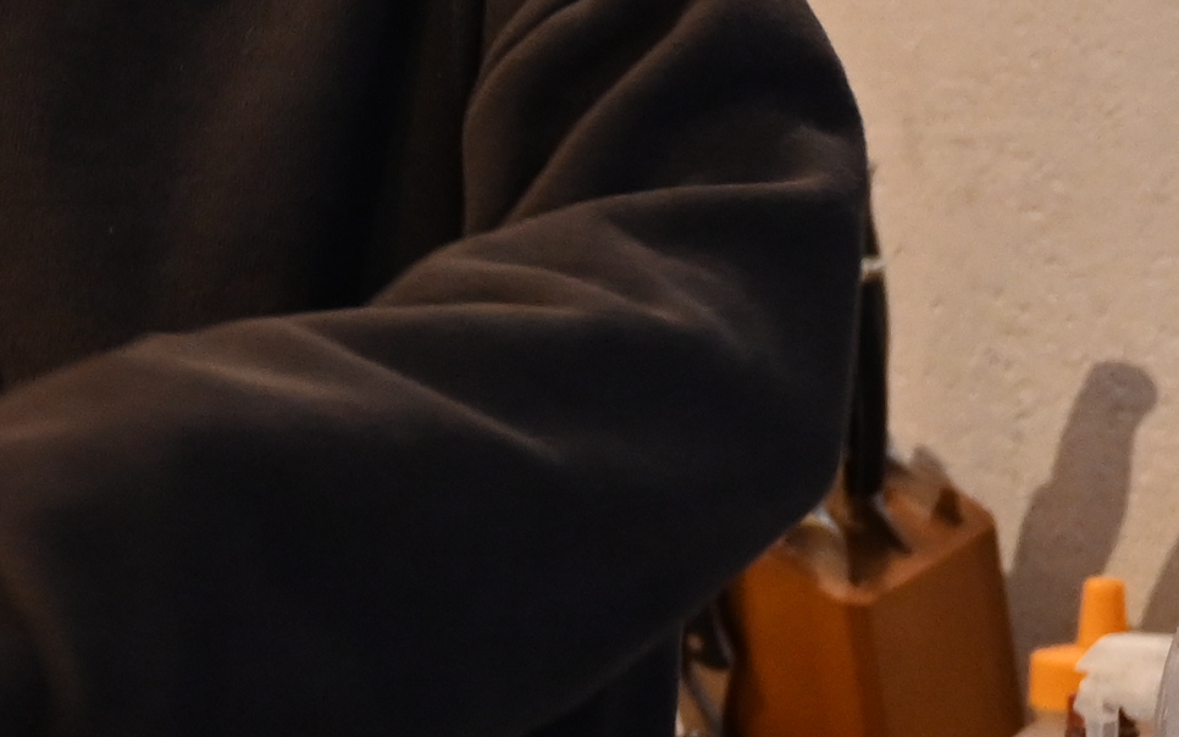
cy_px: -638
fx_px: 10283
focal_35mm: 320
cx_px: 1866
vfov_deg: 4.1
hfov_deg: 6.5
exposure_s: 1/60
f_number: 2.8
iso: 1250
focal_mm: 49
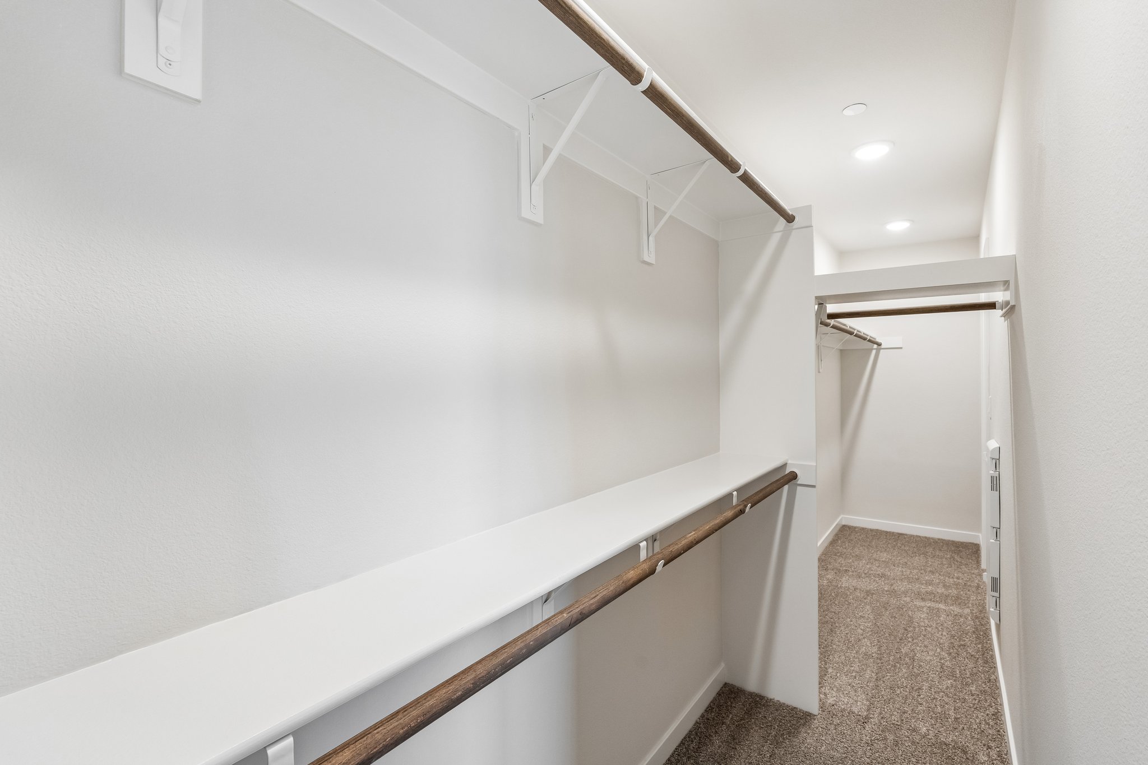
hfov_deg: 95.0
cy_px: 382
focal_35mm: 16
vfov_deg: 72.0
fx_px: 526
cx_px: 574
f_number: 8
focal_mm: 16.5
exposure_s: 1/30
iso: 400
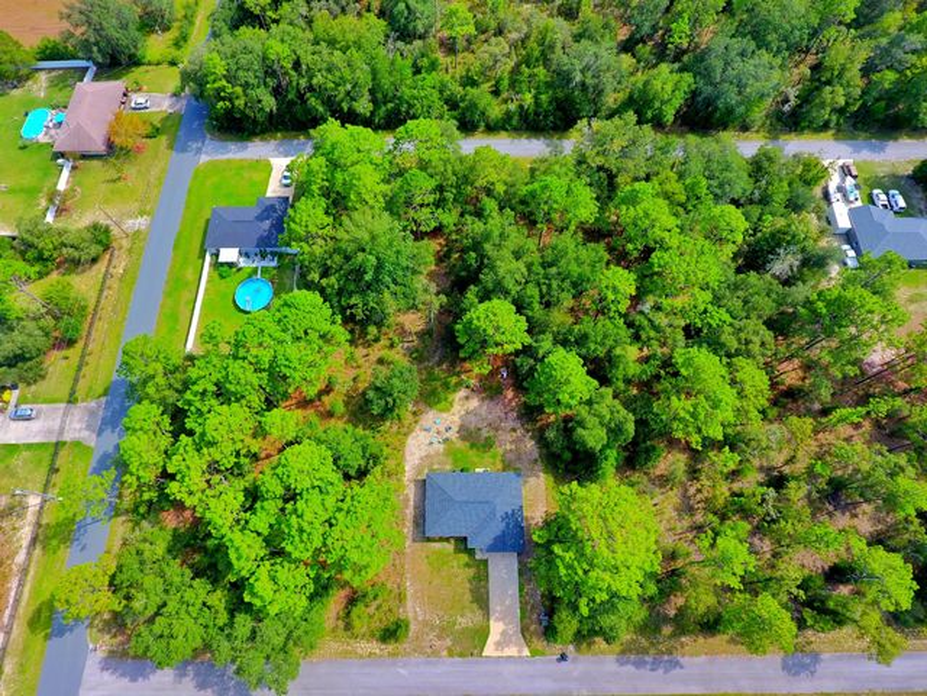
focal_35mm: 20
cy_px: 348
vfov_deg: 66.0
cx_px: 464
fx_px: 536
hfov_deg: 81.7
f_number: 2.8
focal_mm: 3.61
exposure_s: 1/165
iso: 100
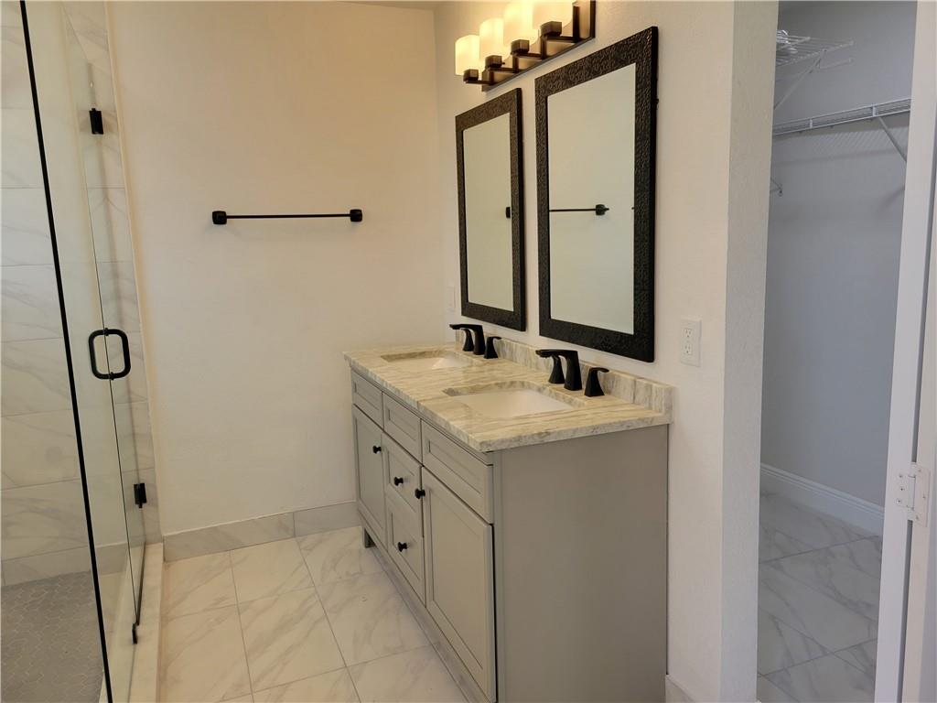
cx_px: 468
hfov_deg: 67.3
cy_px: 352
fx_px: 704
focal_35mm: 26
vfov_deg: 53.1
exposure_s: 1/120
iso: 80
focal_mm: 5.4
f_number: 1.8
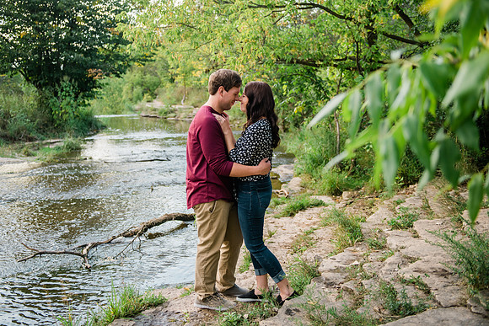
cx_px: 213
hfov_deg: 45.0
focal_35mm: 43
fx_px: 588
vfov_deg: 31.0
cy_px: 140
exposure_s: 1/500
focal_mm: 38
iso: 320
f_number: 2.8
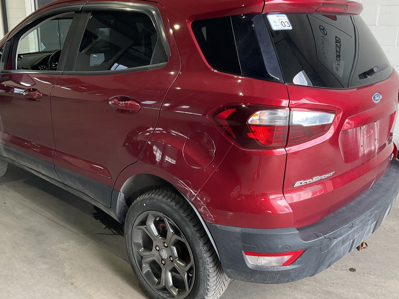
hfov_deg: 51.3
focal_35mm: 36
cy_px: 147
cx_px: 181
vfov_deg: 39.7
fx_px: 415
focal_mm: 3
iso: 64
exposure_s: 1/122
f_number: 1.8
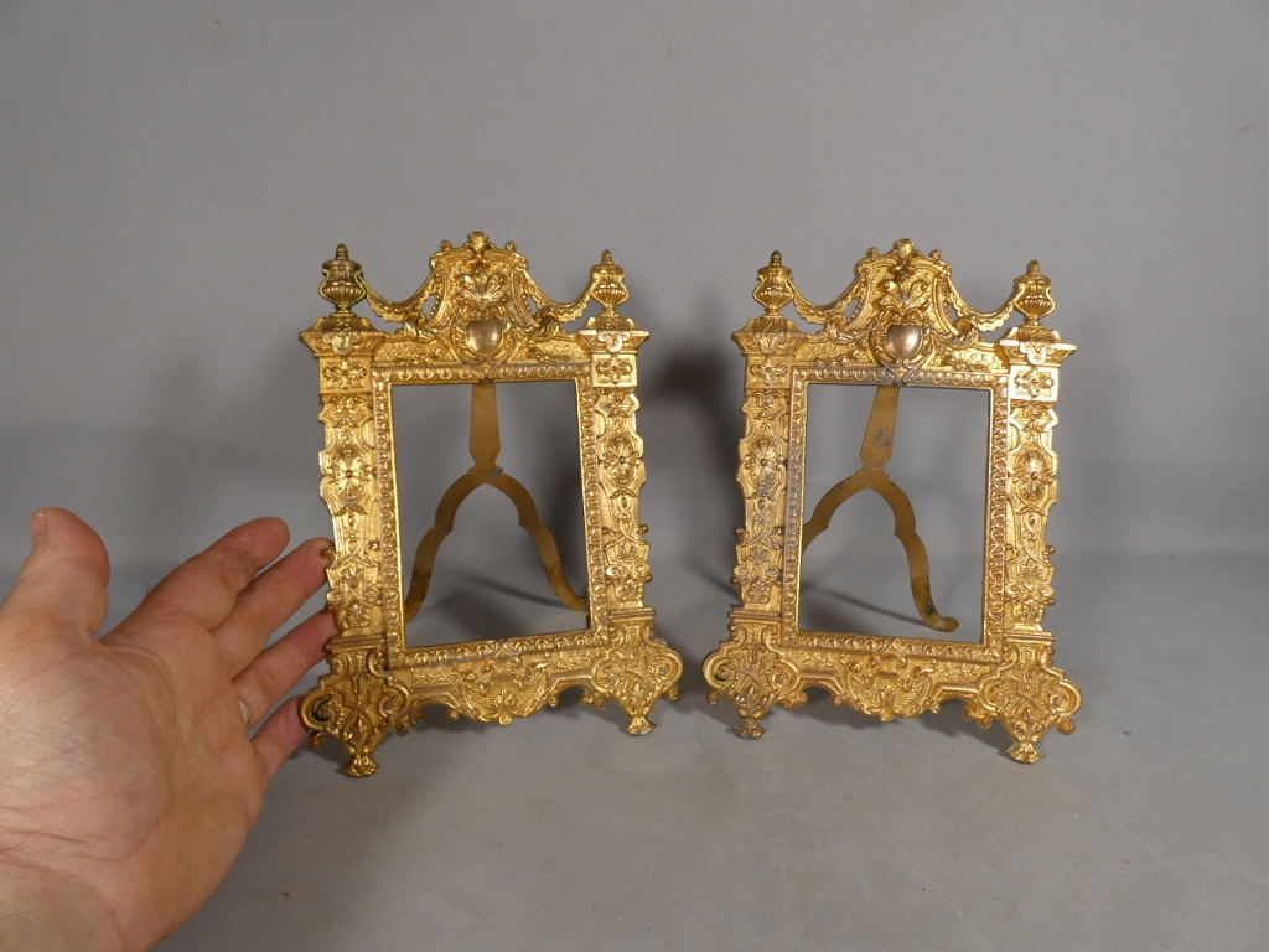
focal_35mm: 20
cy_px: 476
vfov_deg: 66.0
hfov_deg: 81.7
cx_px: 634
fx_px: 733
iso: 125
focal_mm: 3.6
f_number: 2.8
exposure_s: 1/125
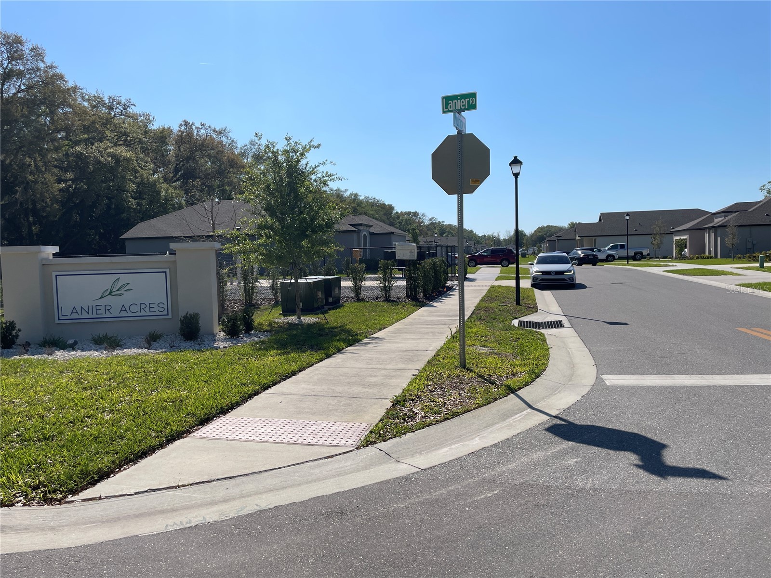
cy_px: 289
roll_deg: +0.8
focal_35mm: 26
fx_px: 579
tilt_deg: -2.3
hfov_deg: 67.3
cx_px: 386
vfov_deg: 53.1
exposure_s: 1/6897
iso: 32
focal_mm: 4.2
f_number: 1.6
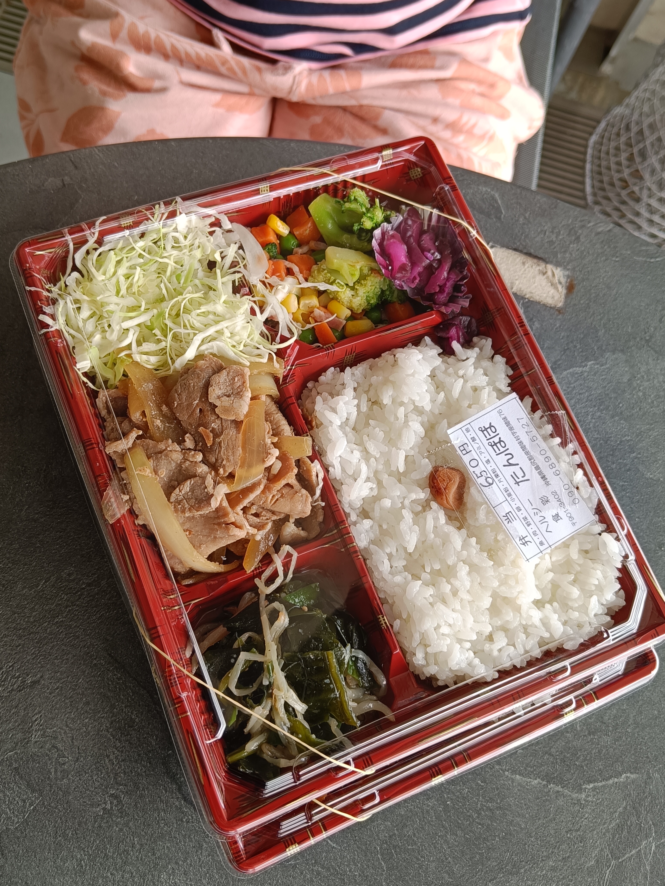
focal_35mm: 34
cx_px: 332
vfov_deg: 54.0
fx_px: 871
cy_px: 443
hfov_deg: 41.8
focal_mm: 5.59
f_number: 1.8
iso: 50
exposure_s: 1/131
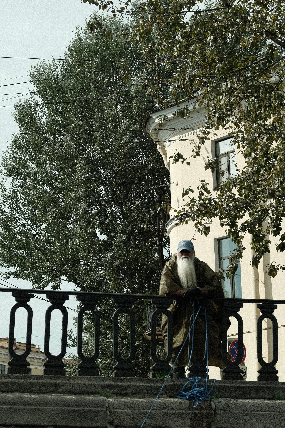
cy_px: 214
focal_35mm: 75
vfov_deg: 27.0
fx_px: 891
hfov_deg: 18.2
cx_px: 142
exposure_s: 1/2900
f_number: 4
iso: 320
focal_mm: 50
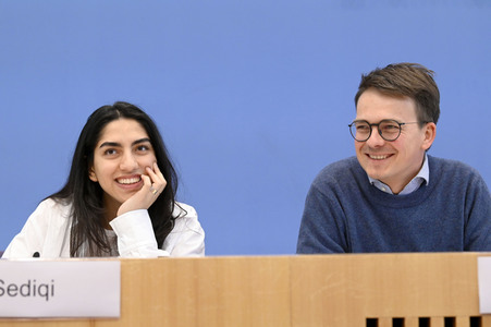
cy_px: 164
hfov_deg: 28.9
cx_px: 246
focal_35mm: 70
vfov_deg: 19.4
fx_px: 954
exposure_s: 1/640
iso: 4000
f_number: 5
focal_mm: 70
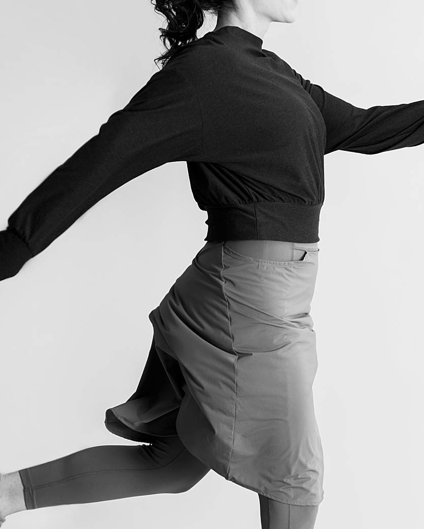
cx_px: 266
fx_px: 1882
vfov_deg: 16.0
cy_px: 312
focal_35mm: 120
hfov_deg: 12.8
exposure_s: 1/250
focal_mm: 50
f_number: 2
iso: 125
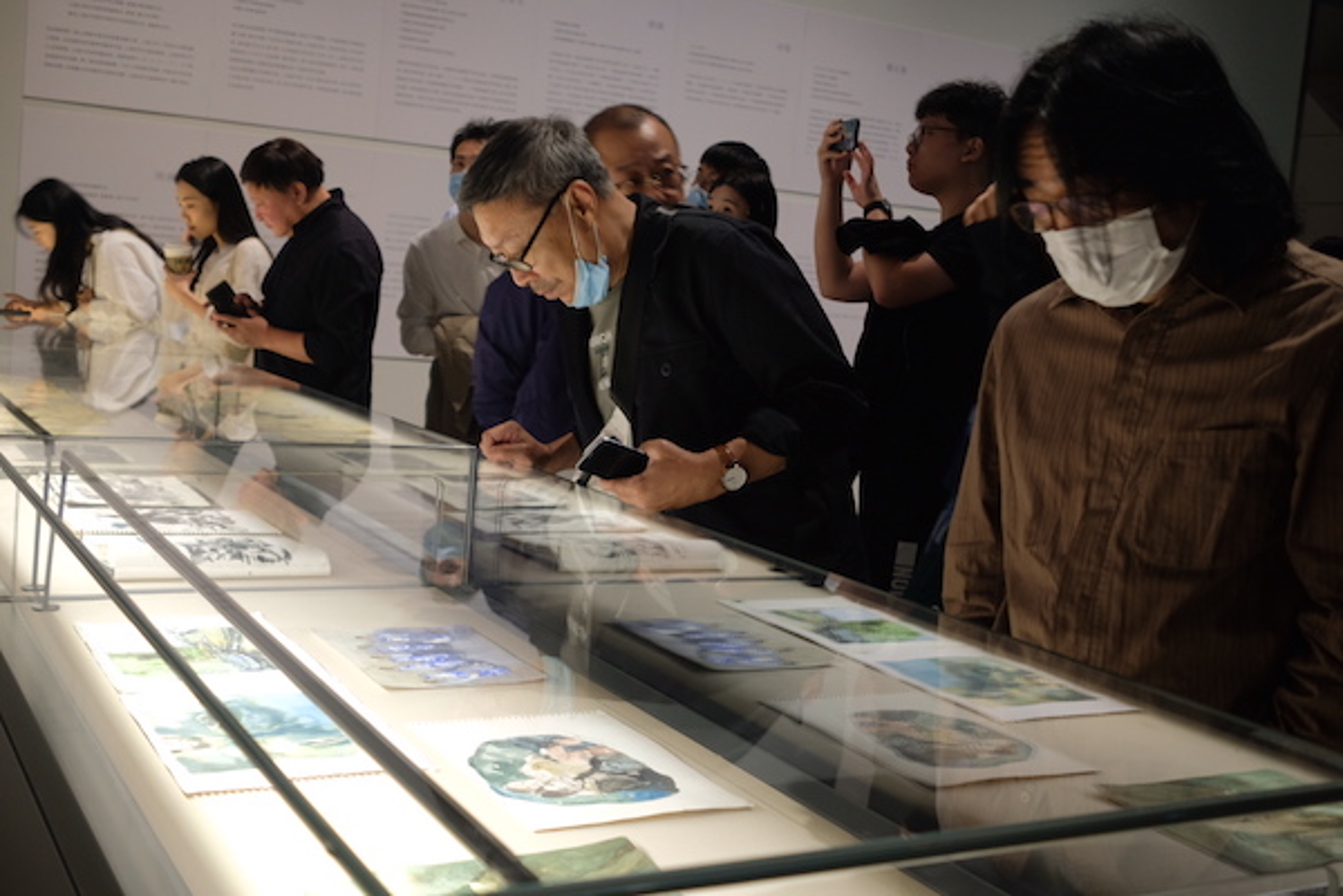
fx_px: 1529
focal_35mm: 41
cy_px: 448
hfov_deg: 47.4
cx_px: 672
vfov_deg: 32.6
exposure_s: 1/30
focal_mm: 27
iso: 400
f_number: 2.8
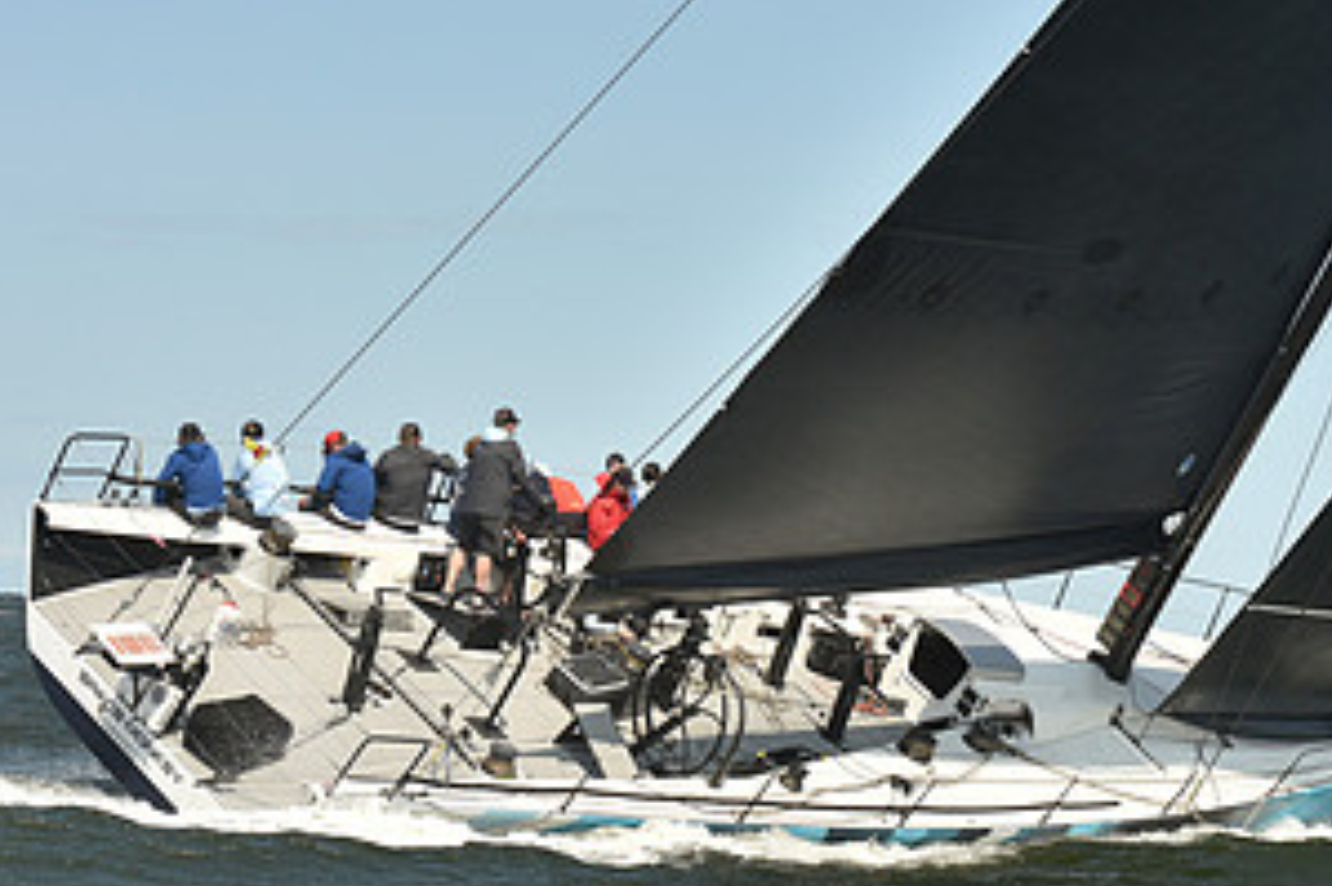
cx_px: 1002
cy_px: 608
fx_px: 5029
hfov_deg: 15.0
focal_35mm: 136
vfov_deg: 10.1
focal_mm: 70
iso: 250
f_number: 8
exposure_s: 1/800
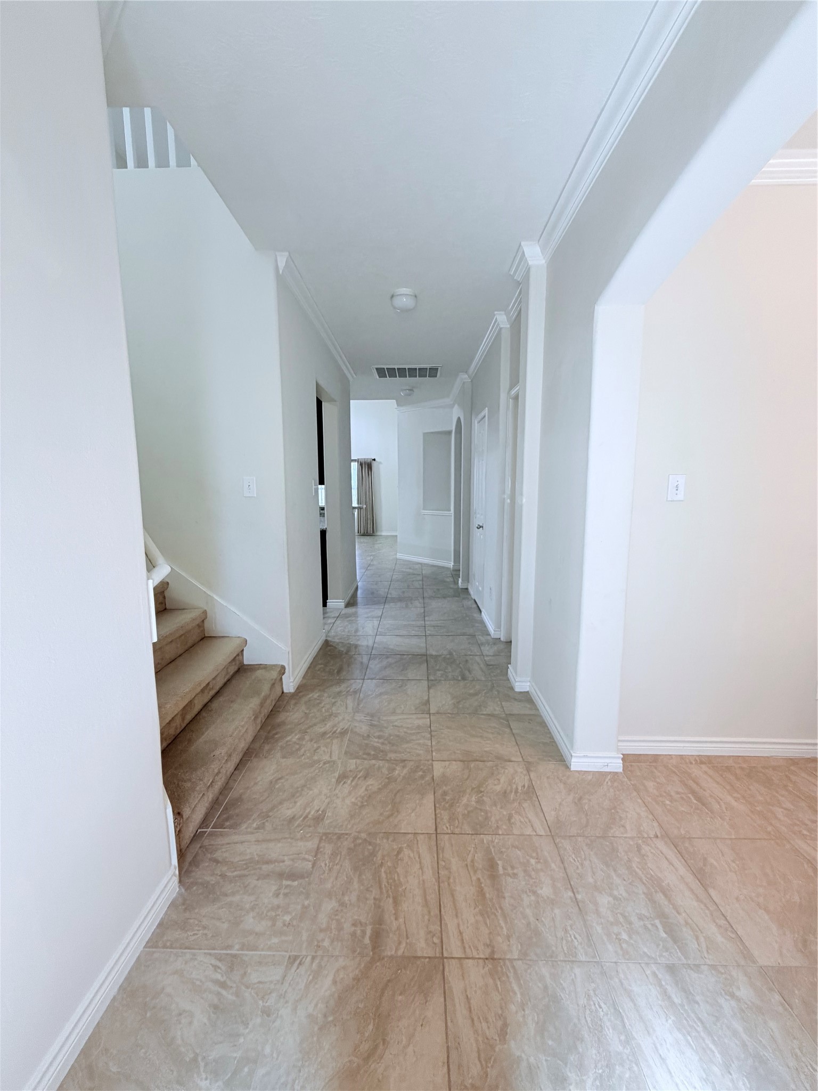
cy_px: 546
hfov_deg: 85.7
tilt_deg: -6.1
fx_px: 441
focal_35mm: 14
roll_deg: -0.6
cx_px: 409
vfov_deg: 102.1
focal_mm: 2.22
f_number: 2.2
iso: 250
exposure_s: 1/60
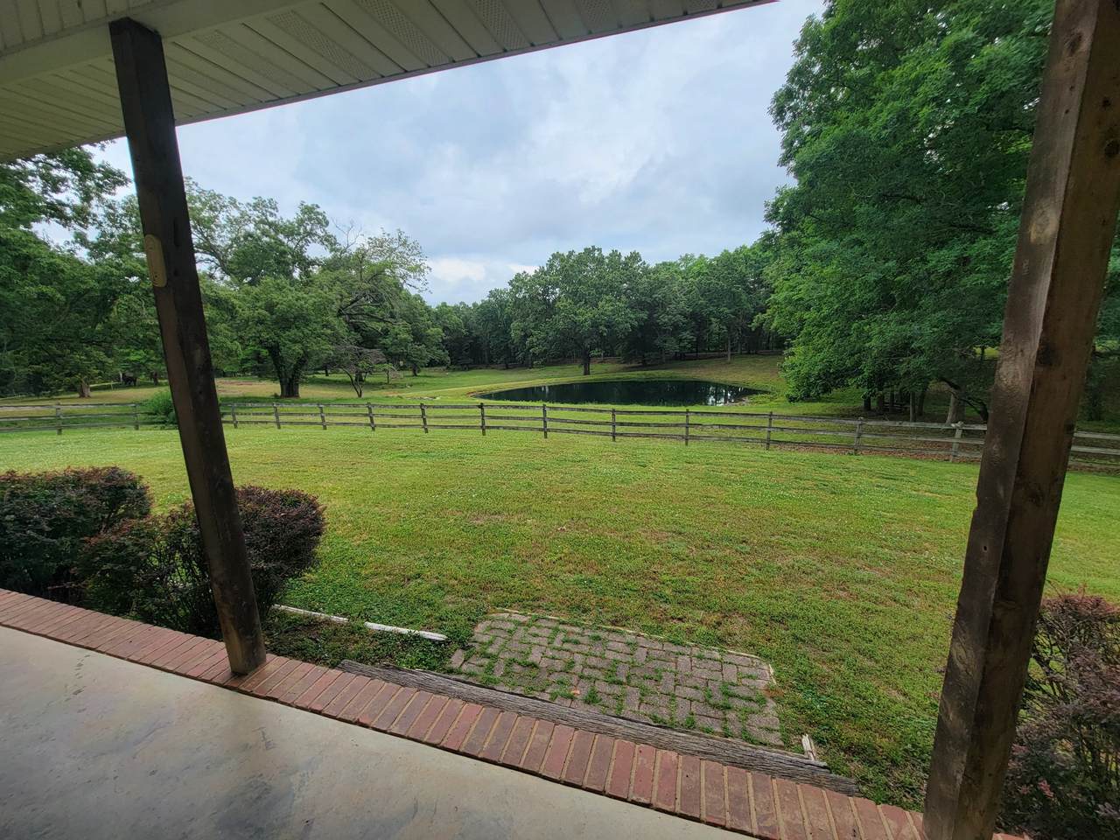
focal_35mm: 13
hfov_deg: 106.2
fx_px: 421
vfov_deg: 89.9
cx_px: 560
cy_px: 420
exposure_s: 1/927
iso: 50
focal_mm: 2.2
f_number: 2.2
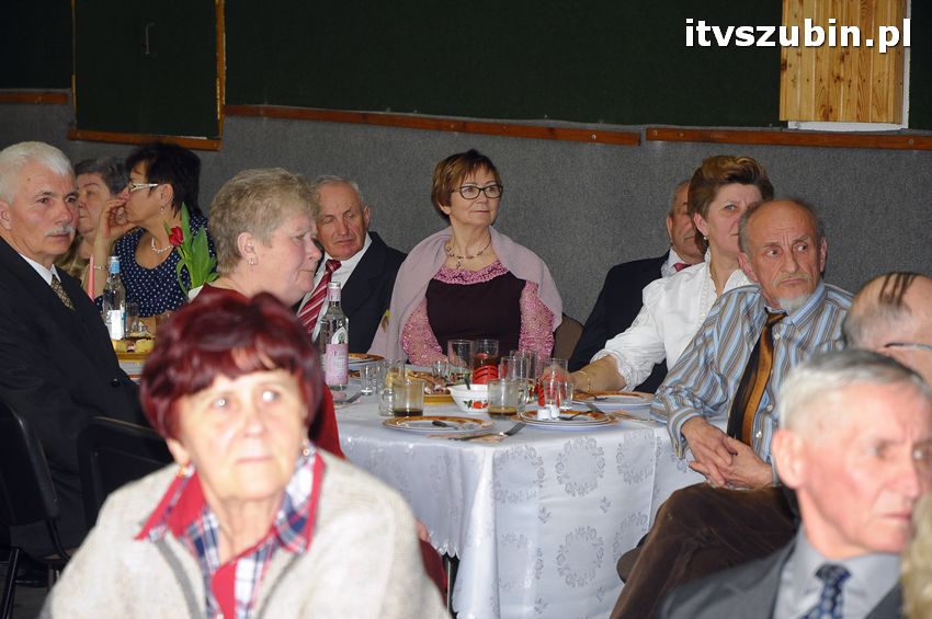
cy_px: 310
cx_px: 466
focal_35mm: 105
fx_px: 2716
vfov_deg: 13.0
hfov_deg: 19.5
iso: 500
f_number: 4.5
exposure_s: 1/60
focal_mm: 70
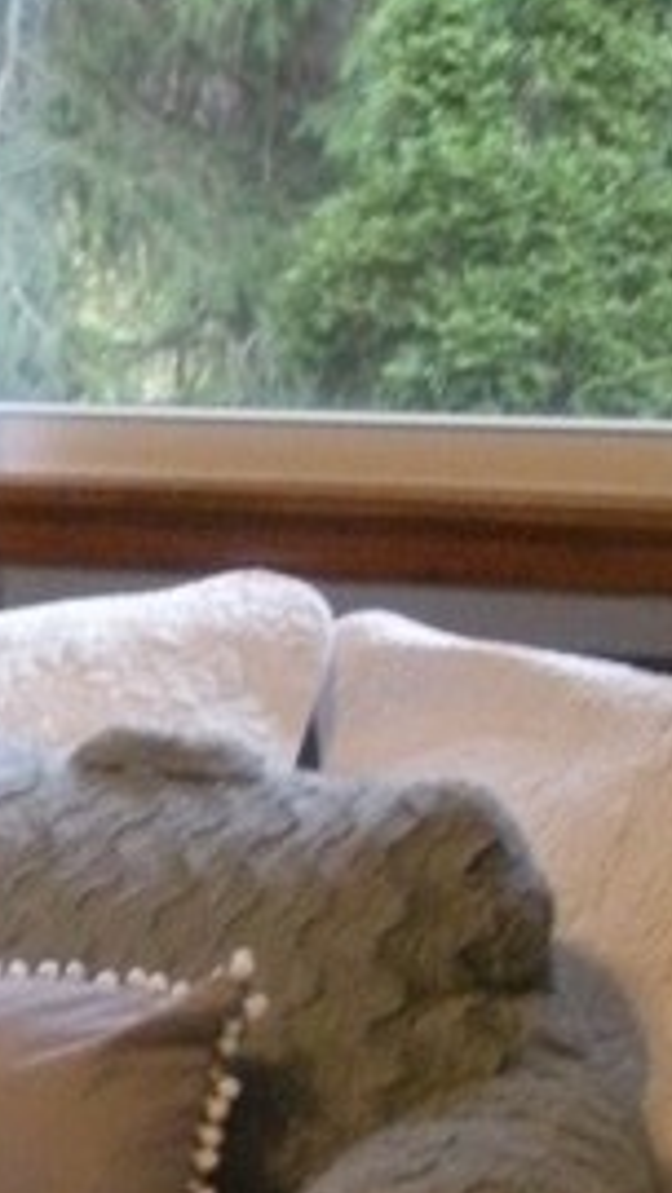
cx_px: -637
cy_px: 287
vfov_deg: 14.4
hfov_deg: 7.8
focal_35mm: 149
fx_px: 4717
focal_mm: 6.3
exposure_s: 1/35.8
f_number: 3.5
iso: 400
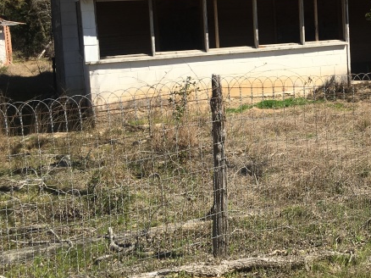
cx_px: 312
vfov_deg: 26.8
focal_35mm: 53
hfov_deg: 34.7
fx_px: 568
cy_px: 43
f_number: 2.2
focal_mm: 4.15
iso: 25
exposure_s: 1/1748
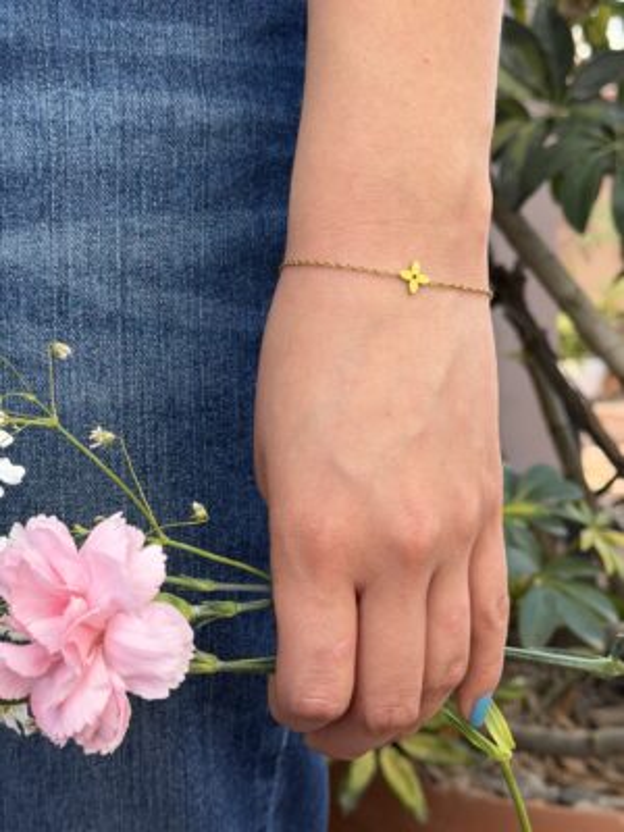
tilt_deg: -8.9
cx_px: 312
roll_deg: +2.0
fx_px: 1154
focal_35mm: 48
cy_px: 416
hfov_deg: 30.3
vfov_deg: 39.7
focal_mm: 6.76
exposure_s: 1/855
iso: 64
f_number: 1.78
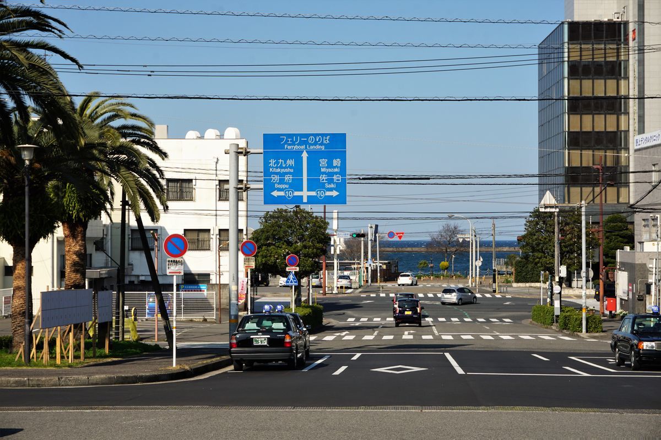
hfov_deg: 27.5
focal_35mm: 74
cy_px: 220
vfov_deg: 18.5
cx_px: 330
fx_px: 1349
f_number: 11
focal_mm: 49
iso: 100
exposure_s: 1/200
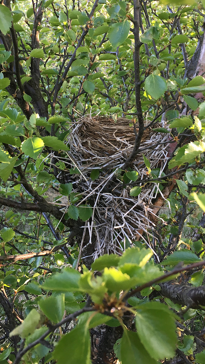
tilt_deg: -12.8
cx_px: 104
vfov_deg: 53.8
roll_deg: -2.1
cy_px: 153
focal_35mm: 37
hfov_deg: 32.0
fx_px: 357
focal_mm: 4.15
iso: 25
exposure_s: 1/33
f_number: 2.2
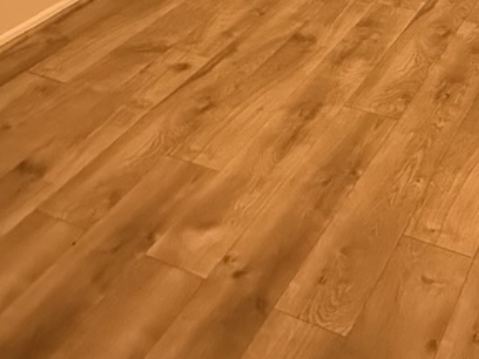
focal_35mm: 58
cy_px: -238
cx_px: 351
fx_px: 803
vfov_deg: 20.1
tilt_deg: -9.8
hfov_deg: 32.7
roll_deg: +1.5
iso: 1250
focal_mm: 2.22
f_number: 2.2
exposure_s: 1/40
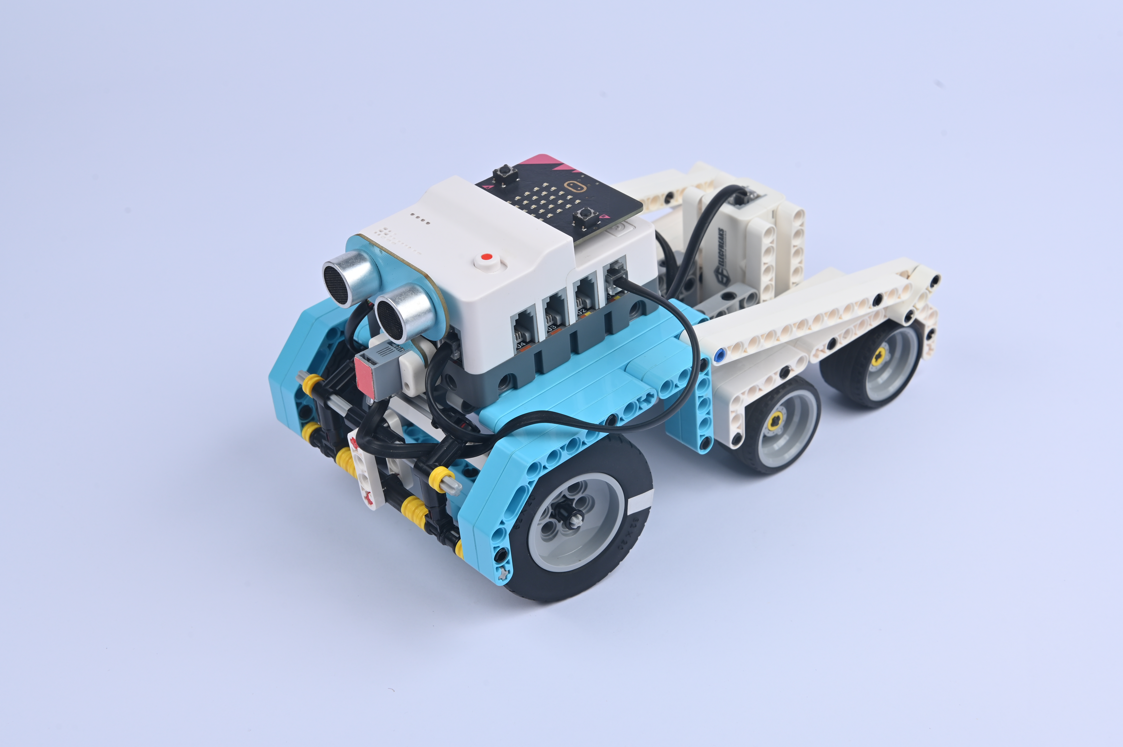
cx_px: 562
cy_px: 374
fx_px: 1746
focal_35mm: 56
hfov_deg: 35.7
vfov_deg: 24.2
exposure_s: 1/100
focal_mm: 56
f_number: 13
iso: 160
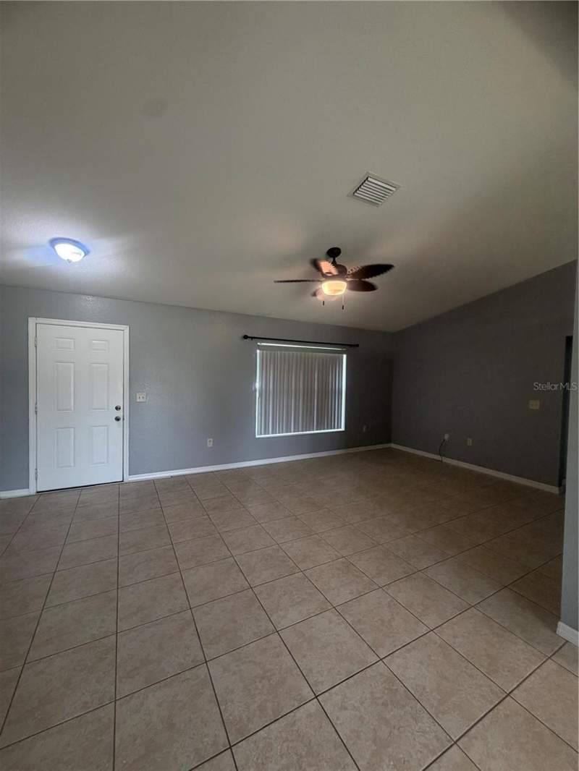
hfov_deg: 85.7
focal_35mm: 14
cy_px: 386
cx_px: 290
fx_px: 312
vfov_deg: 102.1
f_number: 2.2
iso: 250
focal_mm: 2.22
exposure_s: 1/60
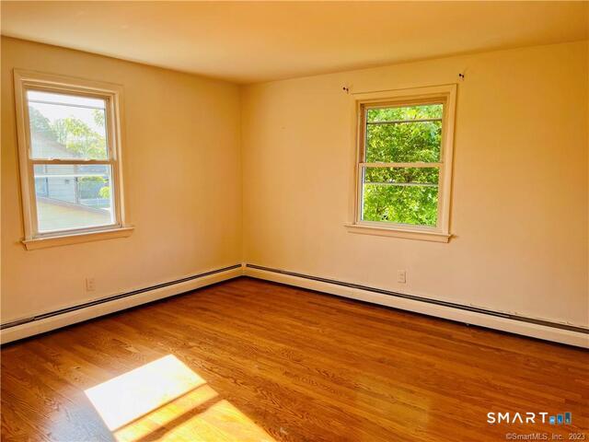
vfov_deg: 53.1
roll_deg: -0.5
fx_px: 442
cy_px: 221
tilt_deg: -8.3
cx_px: 294
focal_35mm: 26
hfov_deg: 67.3
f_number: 1.6
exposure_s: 1/172
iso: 50
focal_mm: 5.1
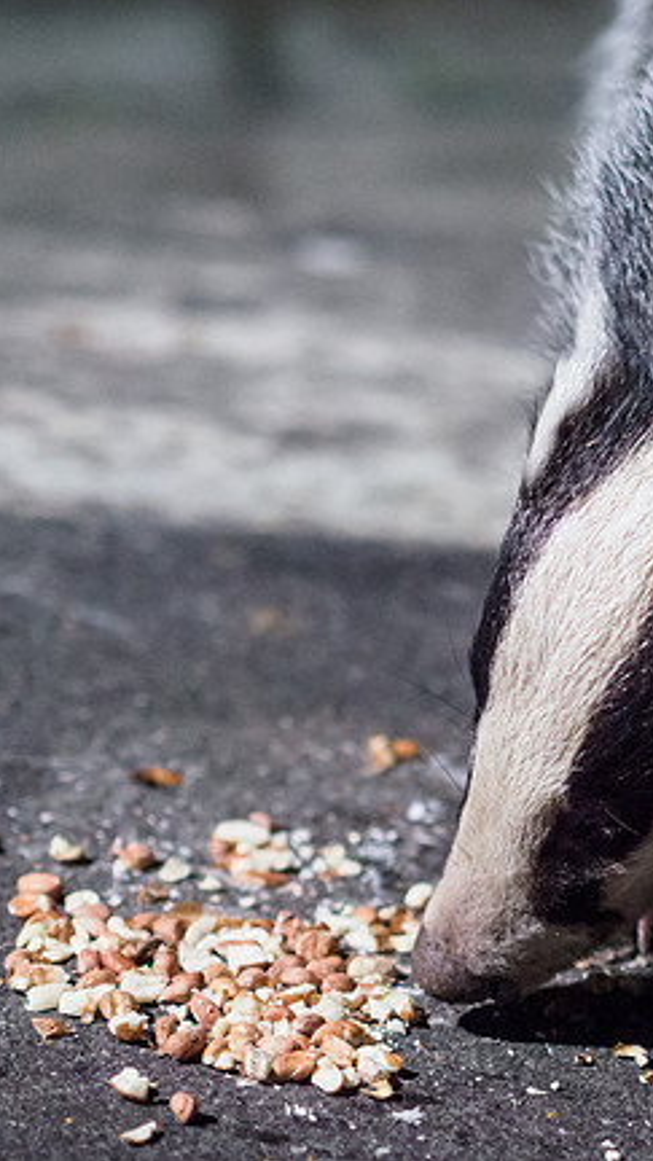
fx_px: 4710
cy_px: 674
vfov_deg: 14.0
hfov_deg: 7.9
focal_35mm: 153
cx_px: 599
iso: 3200
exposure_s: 1/100
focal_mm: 45
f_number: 1.8
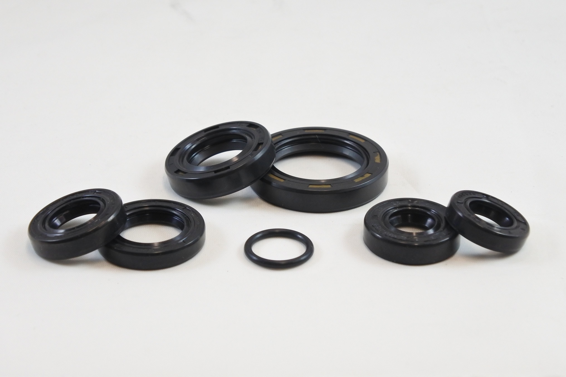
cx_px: 283
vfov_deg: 20.0
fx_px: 1069
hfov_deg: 29.7
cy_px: 188
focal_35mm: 68
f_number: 5.3
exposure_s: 1/125
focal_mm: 25.2
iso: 720
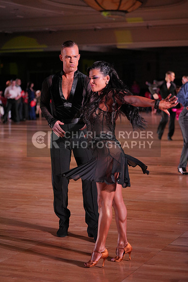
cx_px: 94
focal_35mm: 79
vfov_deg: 25.7
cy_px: 141
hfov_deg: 17.3
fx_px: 618
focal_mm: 79
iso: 1600
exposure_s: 1/800
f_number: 2.8
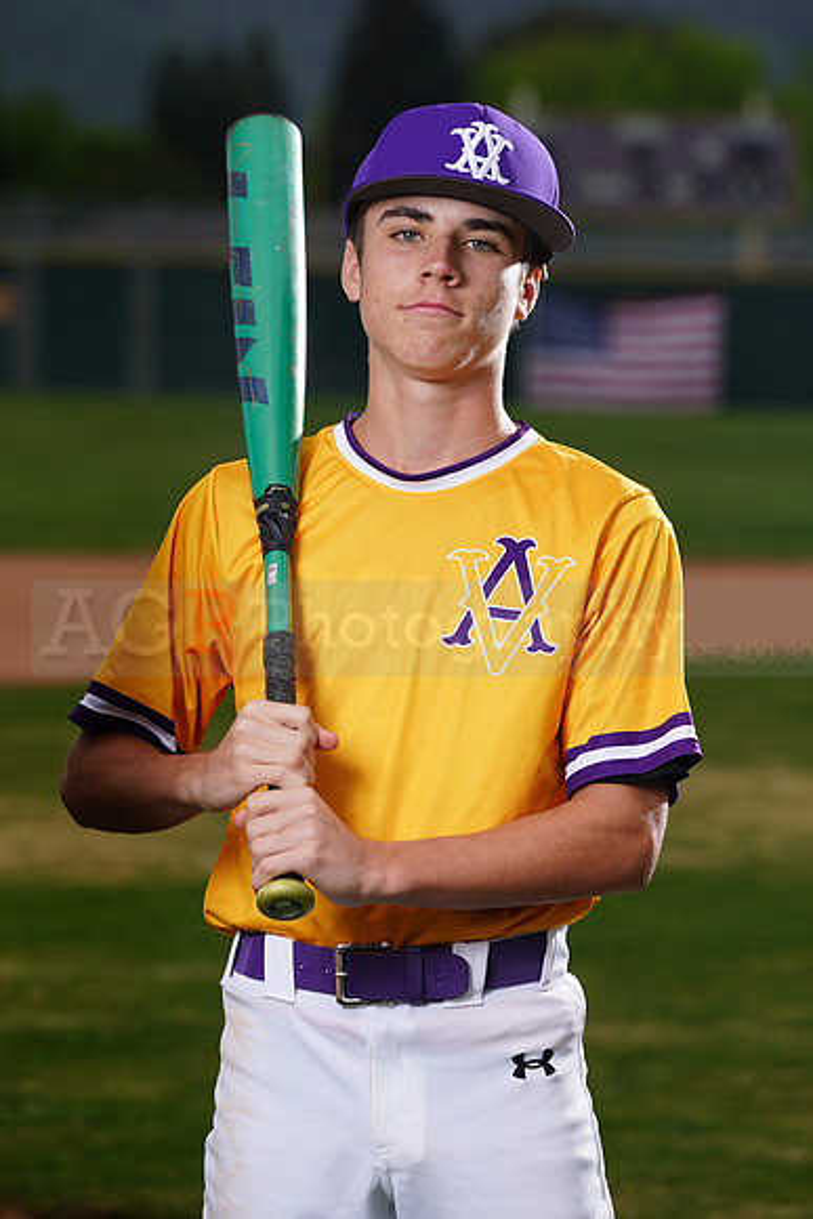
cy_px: 610
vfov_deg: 9.4
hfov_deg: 6.3
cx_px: 406
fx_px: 7380
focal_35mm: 218
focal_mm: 218
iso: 100
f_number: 8
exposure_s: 1/250
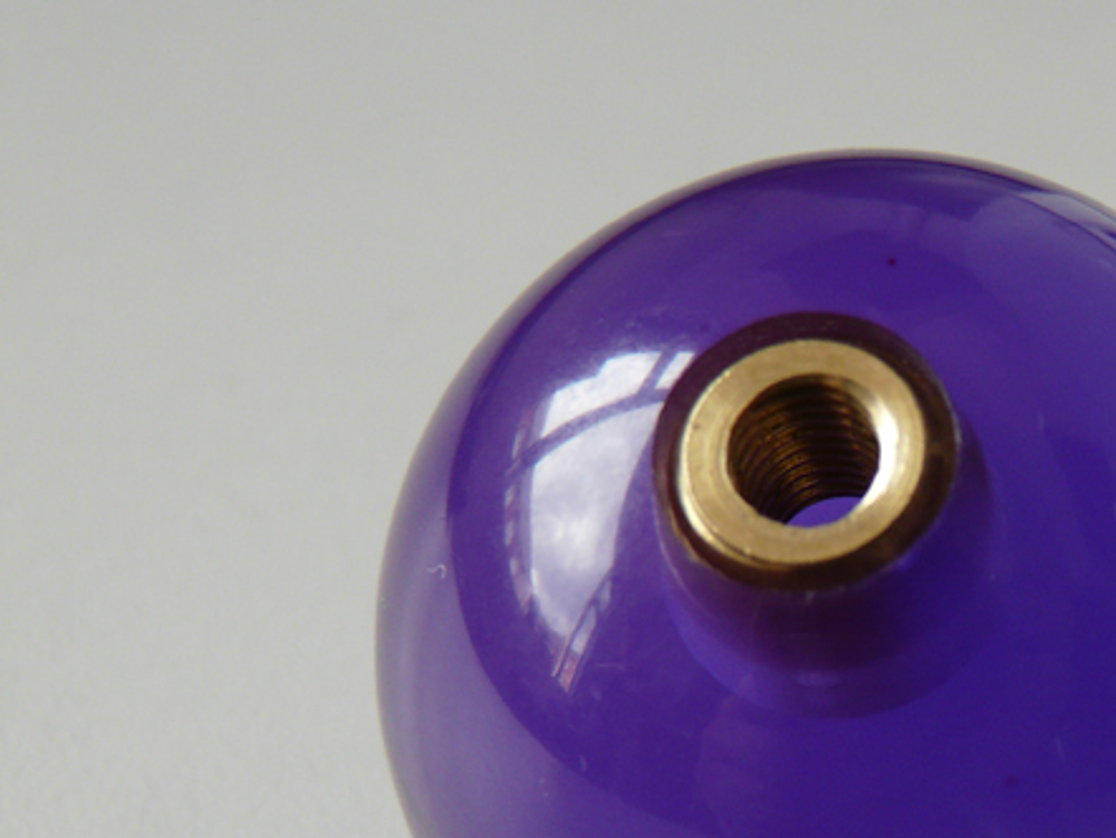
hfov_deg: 22.4
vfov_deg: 17.2
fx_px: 2742
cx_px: 1007
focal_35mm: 85
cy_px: 727
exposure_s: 1/60
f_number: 3.2
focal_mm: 7.7
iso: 100
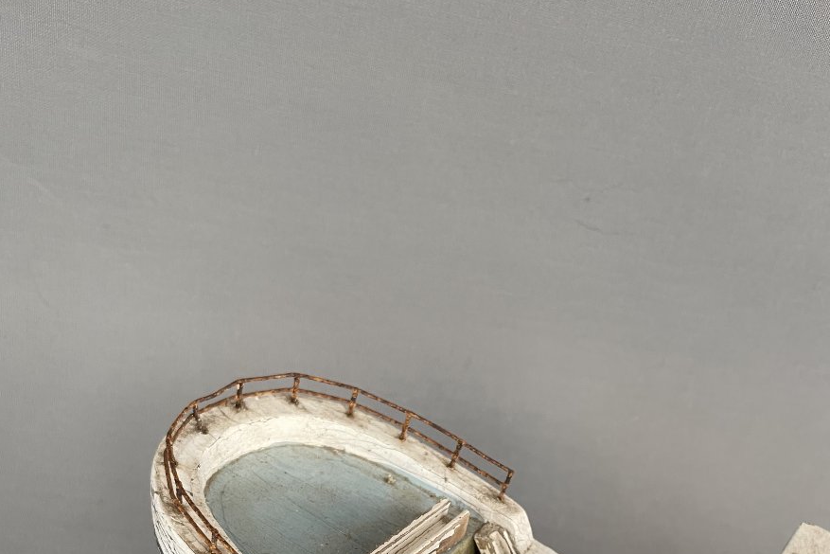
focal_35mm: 37
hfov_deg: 51.9
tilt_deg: -42.3
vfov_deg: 32.9
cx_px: 408
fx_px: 853
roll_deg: -15.6
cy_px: 557
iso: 125
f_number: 1.6
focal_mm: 4.2
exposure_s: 1/77
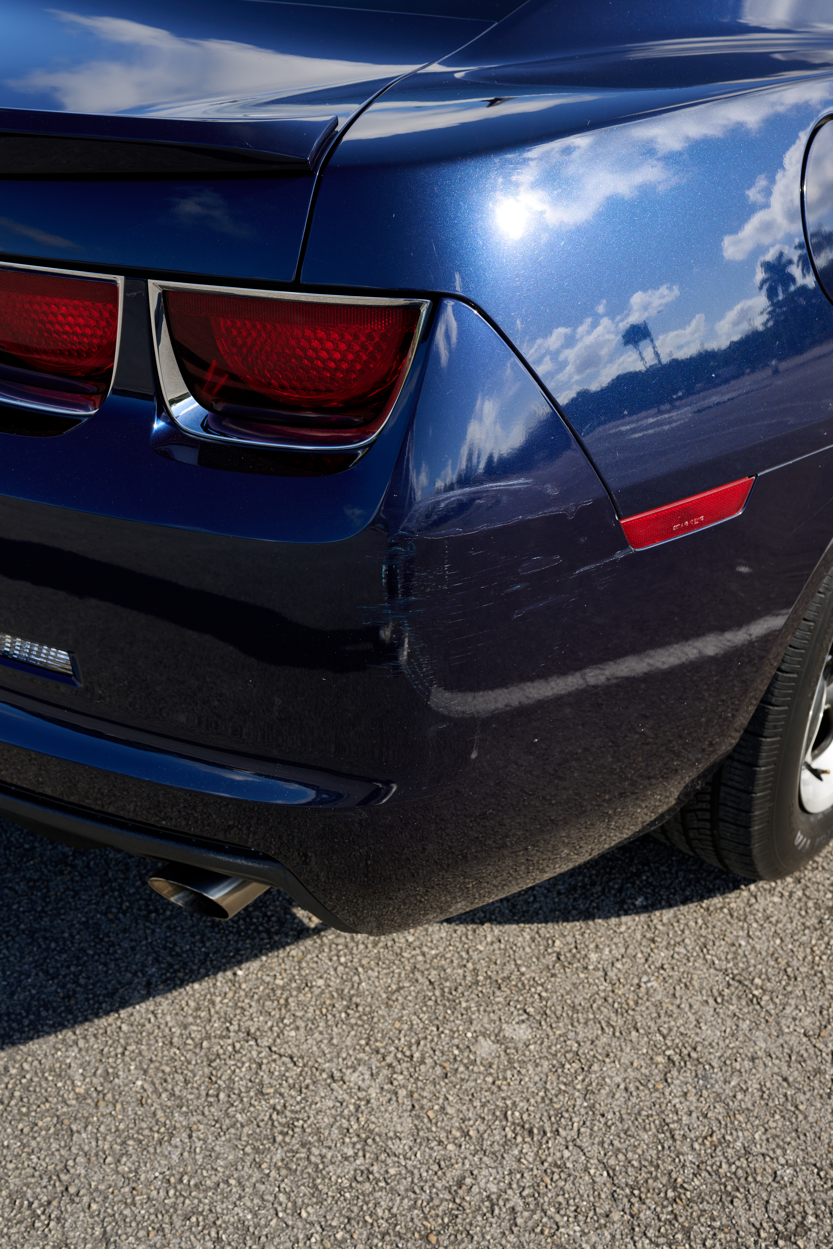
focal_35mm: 35
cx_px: 416
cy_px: 624
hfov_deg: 37.9
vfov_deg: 54.4
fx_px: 1215
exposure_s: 1/100
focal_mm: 35
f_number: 8
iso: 64
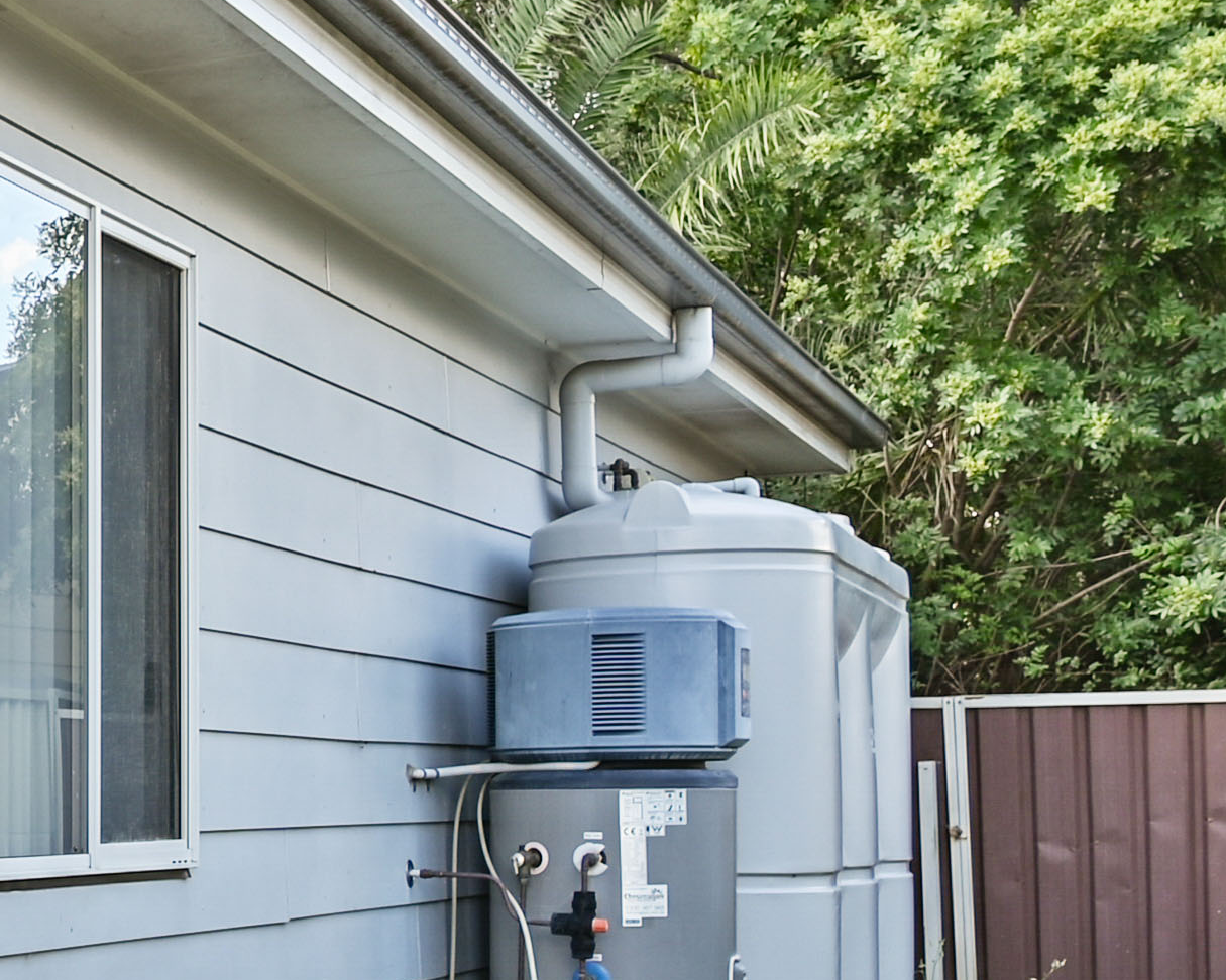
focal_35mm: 81
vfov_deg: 18.6
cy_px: 848
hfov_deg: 19.1
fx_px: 2951
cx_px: -848
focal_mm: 17.5
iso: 100
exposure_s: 1/15
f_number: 7.1
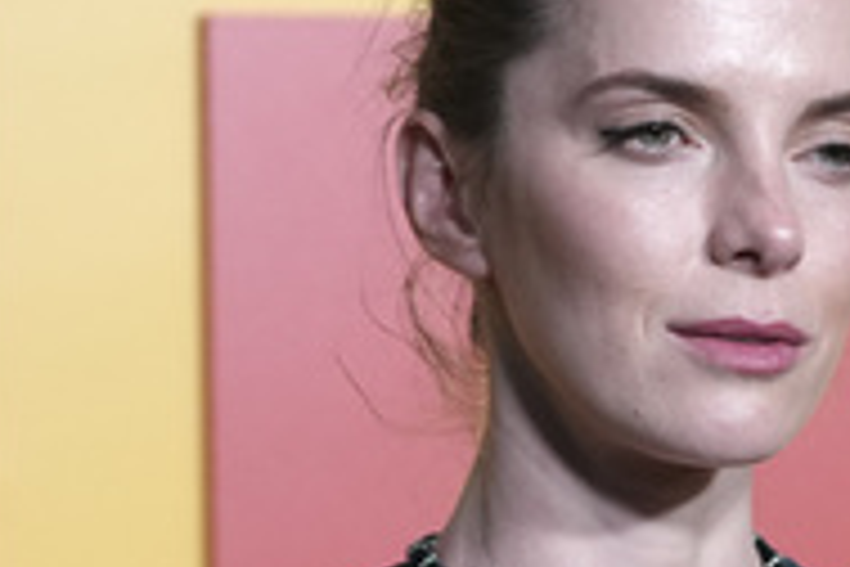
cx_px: 603
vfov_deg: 5.8
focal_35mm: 238
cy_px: 405
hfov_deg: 8.6
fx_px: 5619
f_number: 4.5
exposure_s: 1/400
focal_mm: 100
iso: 6400
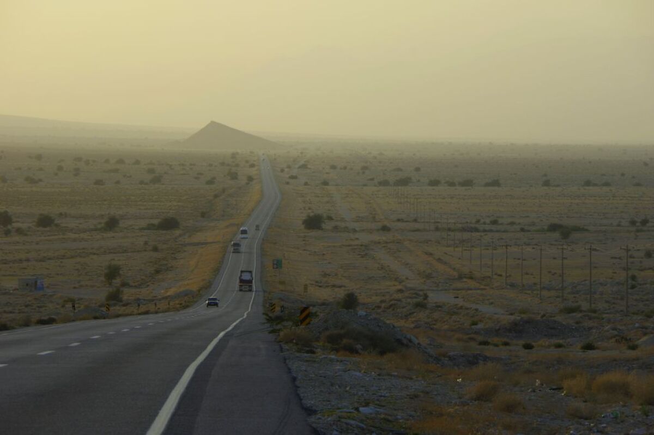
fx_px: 3667
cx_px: 327
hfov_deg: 10.2
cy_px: 218
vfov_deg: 6.8
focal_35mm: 202
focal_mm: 135
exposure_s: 1/200
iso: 200
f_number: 11
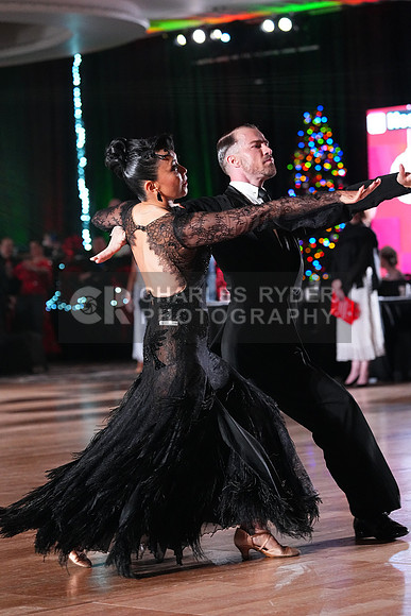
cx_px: 206
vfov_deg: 16.6
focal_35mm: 123
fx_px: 2105
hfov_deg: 11.2
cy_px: 308
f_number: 4.5
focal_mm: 123
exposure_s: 1/400
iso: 8000
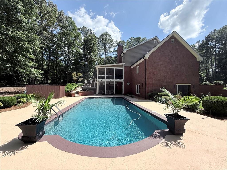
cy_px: 85
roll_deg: -0.4
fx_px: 92
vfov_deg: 85.7
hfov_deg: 102.1
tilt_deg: +1.5
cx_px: 114
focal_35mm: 14
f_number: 2.2
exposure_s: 1/1572
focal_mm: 2.22
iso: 50
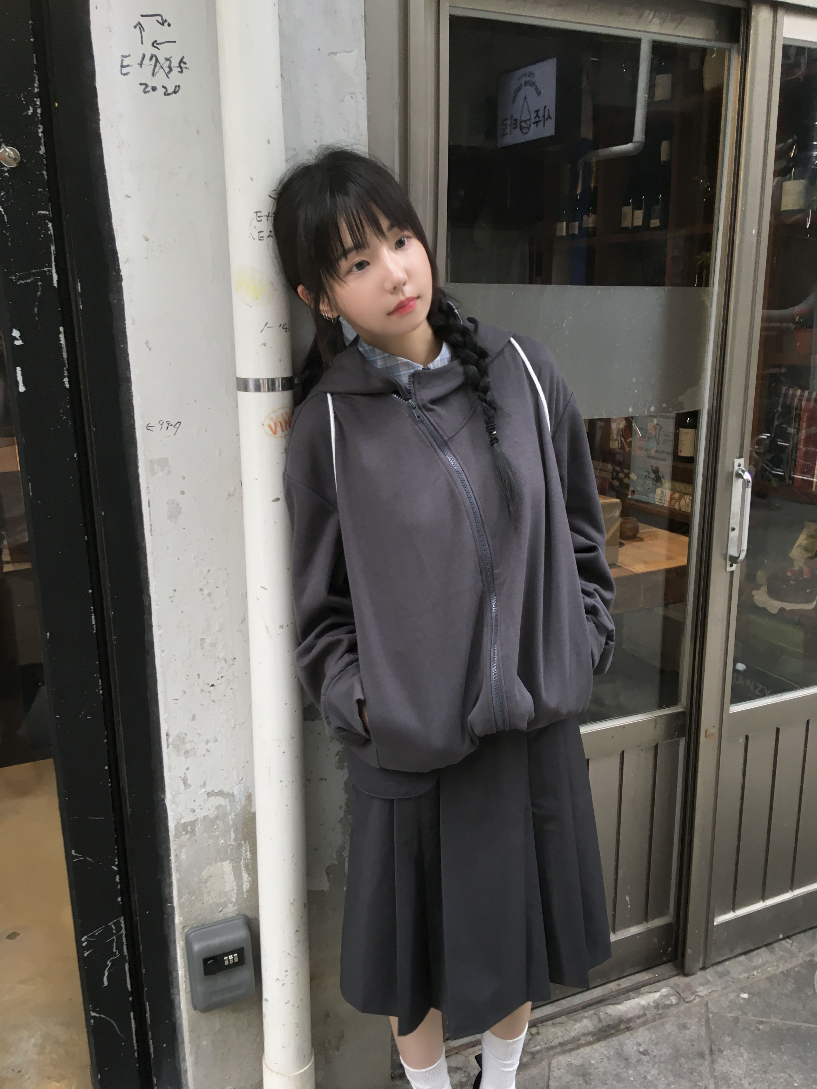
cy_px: 544
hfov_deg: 48.2
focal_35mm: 29
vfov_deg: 61.7
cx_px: 408
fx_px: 913
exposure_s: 1/30
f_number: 2.2
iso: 25
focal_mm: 4.15
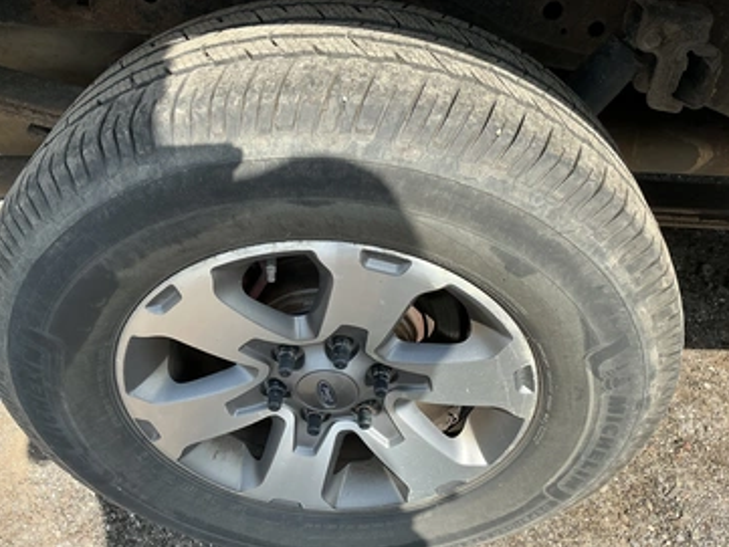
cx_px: 351
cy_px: 301
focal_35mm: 31
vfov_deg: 45.4
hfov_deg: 58.3
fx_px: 653
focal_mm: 3
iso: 25
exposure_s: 1/666
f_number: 1.8
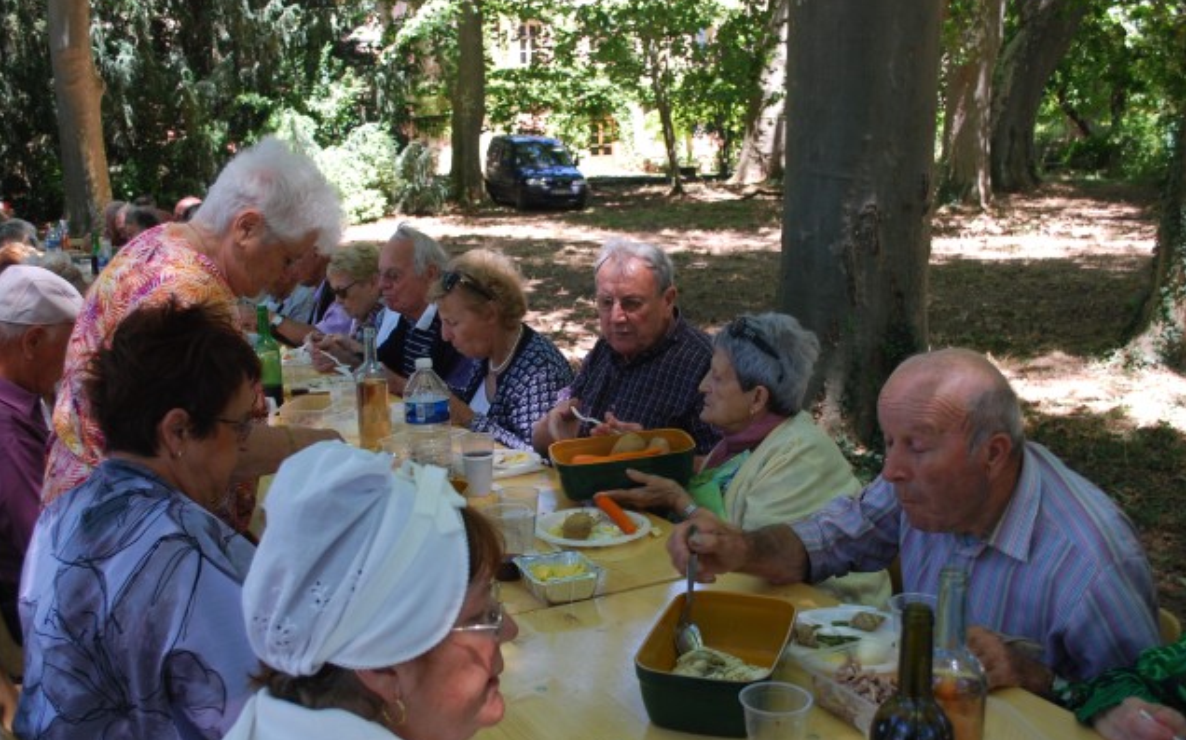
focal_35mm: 37
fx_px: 1196
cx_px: 593
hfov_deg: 52.8
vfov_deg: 34.4
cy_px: 376
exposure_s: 1/80
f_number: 4.2
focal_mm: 24
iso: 200
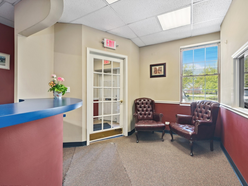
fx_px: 115
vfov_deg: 78.1
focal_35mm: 16
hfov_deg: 94.4
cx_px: 131
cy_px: 94
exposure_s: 1/8
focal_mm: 14
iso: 200
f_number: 9.5
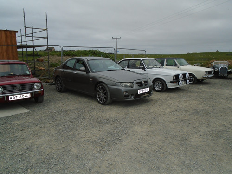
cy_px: 87
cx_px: 116
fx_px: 174
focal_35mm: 26
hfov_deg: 67.3
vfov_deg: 53.1
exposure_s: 1/1000
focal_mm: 4.6
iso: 100
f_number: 3.2
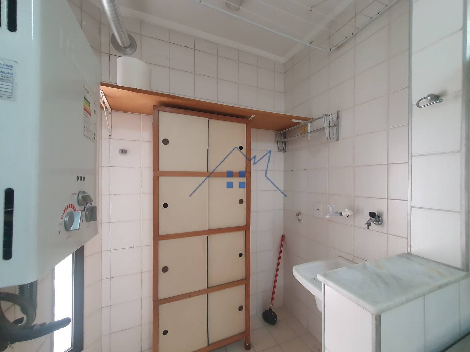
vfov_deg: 89.9
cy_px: 176
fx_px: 177
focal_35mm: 13
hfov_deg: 106.2
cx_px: 235
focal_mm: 1.8
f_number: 2.2
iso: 320
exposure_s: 1/40
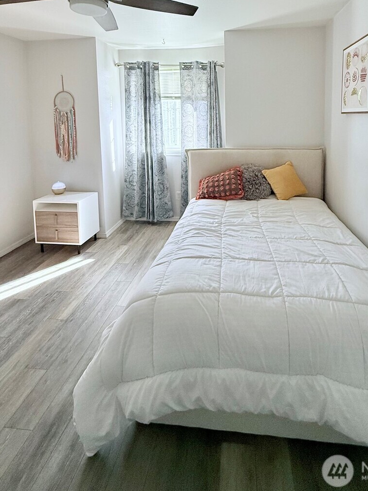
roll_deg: -0.1
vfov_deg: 77.5
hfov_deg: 65.7
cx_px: 208
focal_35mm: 20
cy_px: 143
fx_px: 283
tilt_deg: -4.2
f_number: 2.2
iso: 160
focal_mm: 2.22
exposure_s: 1/99
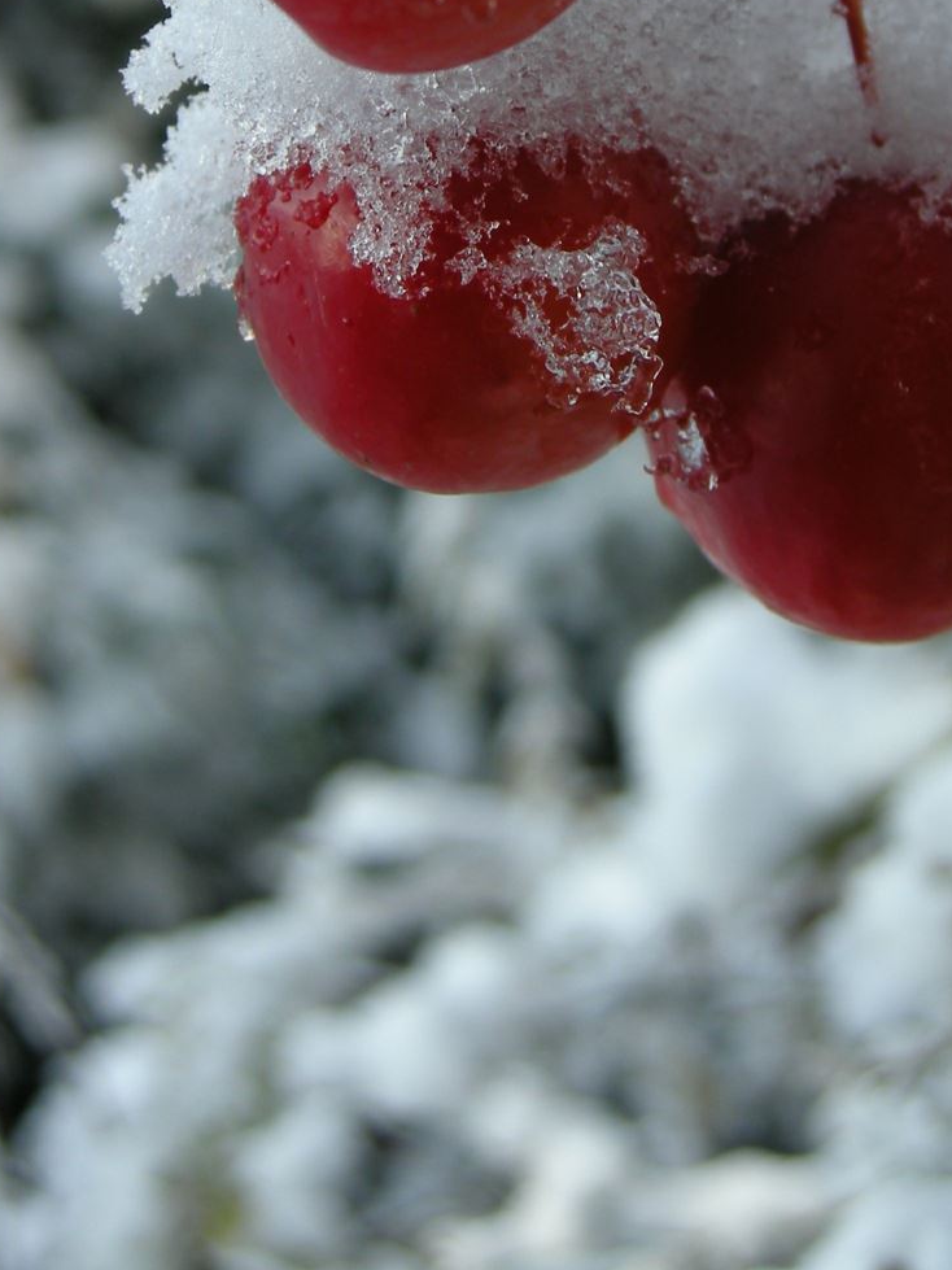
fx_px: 3521
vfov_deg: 19.8
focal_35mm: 96
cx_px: 520
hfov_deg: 15.4
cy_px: -26
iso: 64
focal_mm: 10.1
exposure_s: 1/101
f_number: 3.4
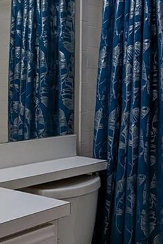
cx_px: 52
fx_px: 475
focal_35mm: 70
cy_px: 84
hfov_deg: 19.4
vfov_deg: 28.7
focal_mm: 2.35
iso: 50
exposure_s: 1/162
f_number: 2.2
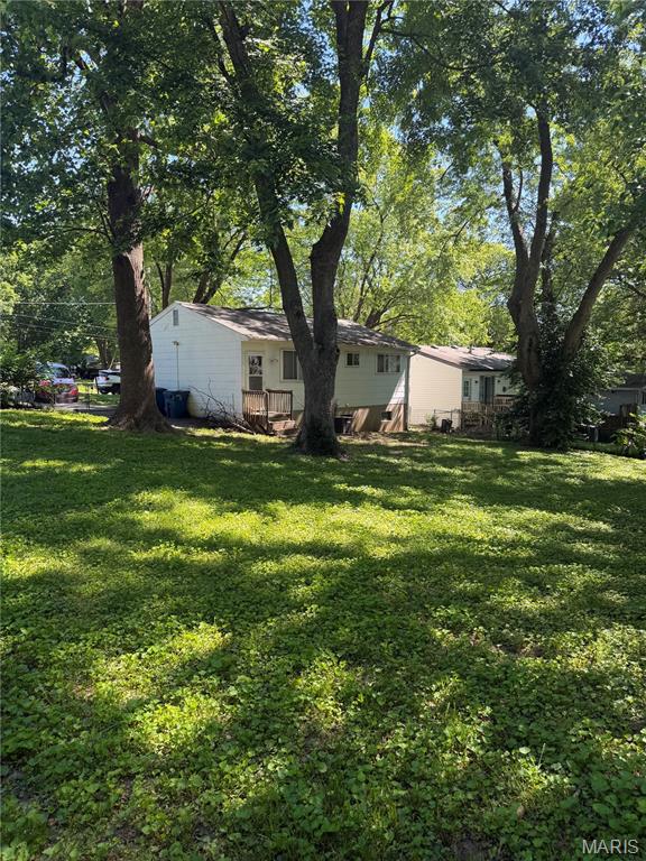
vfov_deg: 71.6
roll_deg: -1.3
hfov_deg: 56.8
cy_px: 430
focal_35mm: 24
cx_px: 323
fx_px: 597
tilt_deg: -7.2
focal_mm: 6.76
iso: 100
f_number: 1.78
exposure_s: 1/563
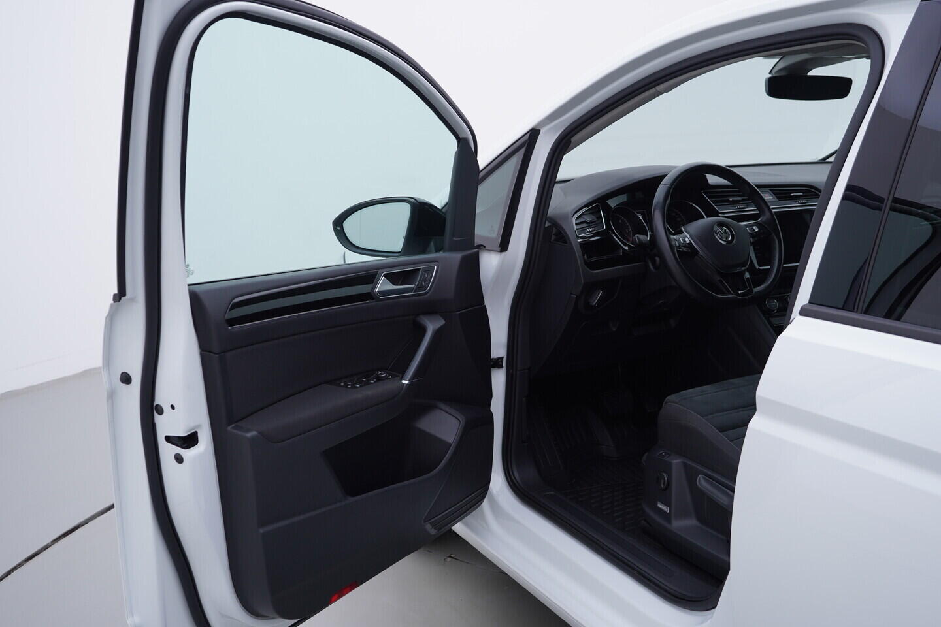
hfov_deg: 53.1
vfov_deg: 36.9
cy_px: 314
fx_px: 941
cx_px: 470
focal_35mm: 36
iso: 125
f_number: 4
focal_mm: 24
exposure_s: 1/60
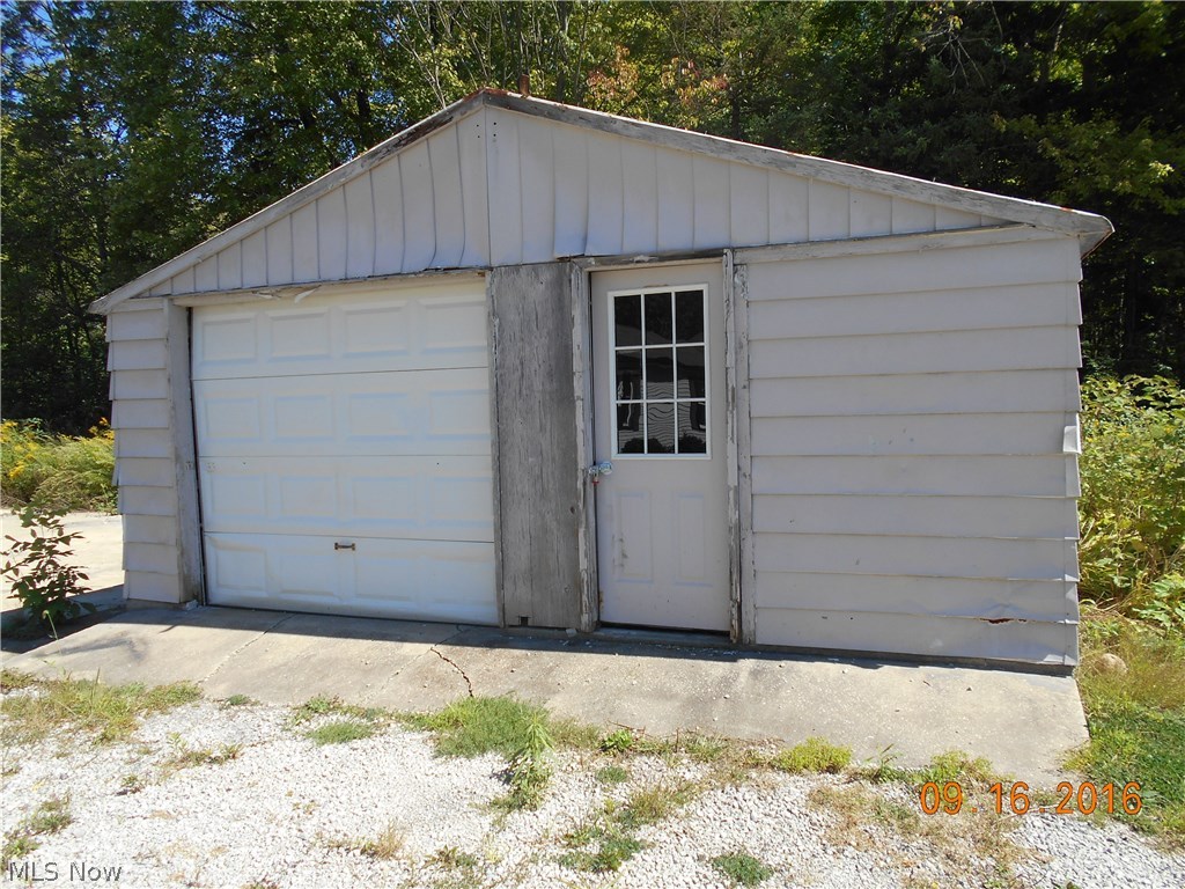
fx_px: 890
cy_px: 444
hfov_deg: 67.3
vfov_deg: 53.1
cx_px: 592
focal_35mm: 26
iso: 80
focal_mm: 4.6
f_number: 3.2
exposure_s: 1/500
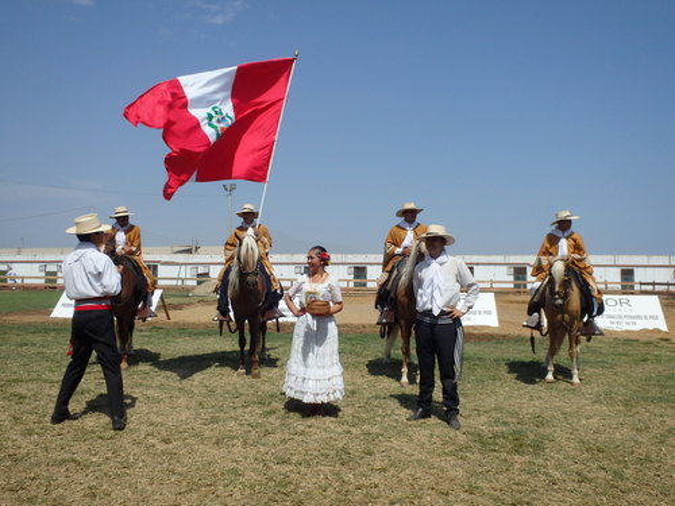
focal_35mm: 28
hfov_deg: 63.4
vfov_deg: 49.7
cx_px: 338
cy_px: 253
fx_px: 546
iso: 125
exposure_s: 1/250
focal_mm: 5
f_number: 11
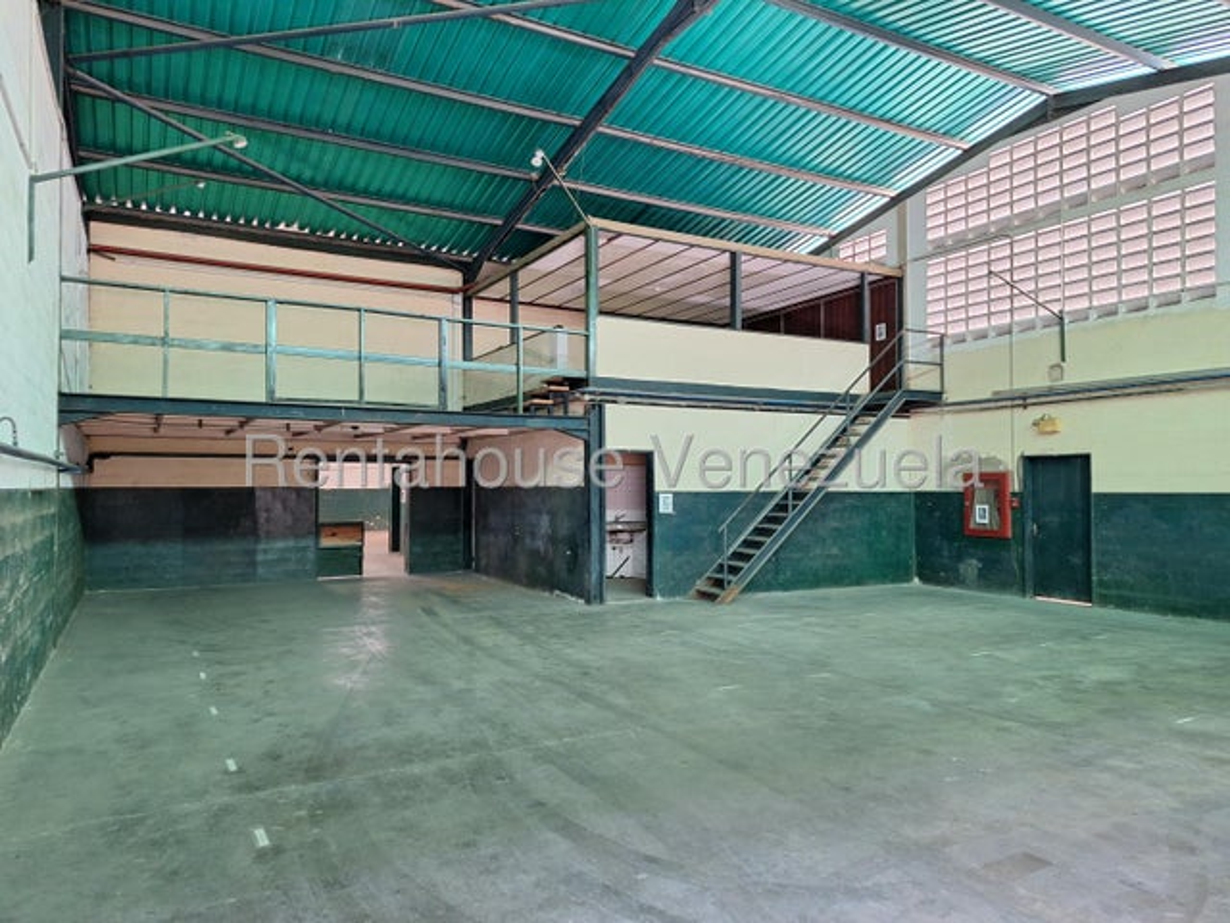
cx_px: 615
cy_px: 462
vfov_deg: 58.9
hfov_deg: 73.9
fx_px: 817
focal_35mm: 23
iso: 160
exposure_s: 1/40
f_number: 1.8
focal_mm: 5.54
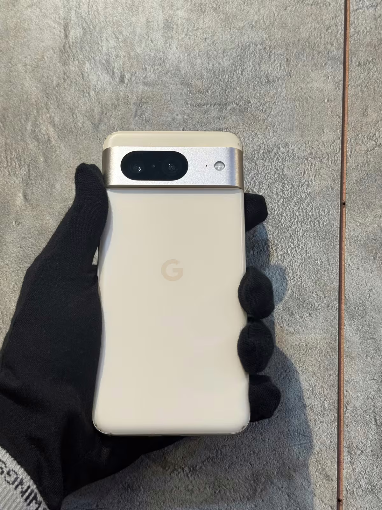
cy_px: 255
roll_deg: -4.0
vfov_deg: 39.7
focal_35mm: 48
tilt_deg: +14.0
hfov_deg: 30.3
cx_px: 191
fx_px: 706
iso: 64
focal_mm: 6.76
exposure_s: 1/50
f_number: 1.78
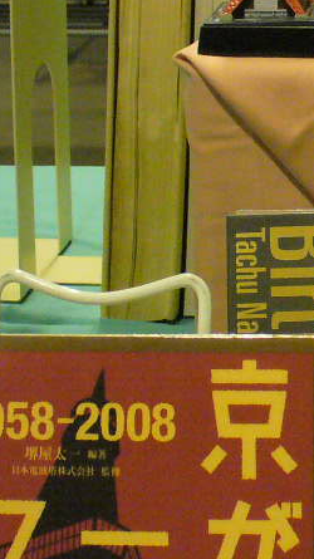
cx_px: 453
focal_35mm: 116
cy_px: 188
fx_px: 1719
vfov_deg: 18.4
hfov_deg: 10.1
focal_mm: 6.1
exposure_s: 1/40
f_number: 2.8
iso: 400
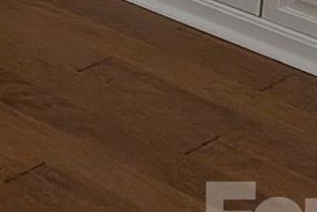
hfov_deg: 10.8
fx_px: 1436
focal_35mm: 163
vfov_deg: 7.5
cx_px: -440
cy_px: -399
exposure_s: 1/120
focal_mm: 6.9
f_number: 1.68
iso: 34
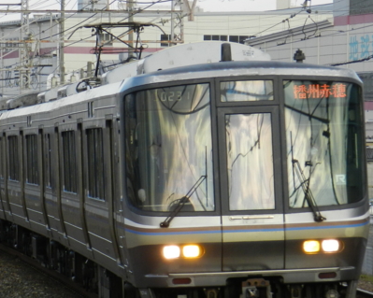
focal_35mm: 313
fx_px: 3454
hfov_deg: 6.2
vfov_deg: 4.9
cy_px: 163
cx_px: 69
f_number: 5.3
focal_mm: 28.4
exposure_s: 1/320
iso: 160
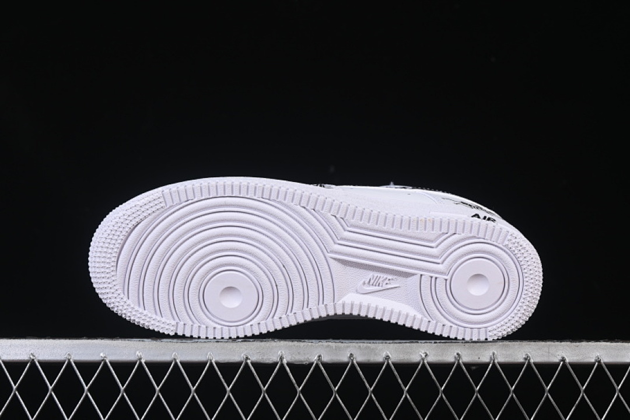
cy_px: 210
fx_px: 1312
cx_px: 315
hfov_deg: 27.0
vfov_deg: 18.2
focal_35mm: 75
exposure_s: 1/100
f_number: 8
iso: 160
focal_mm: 50
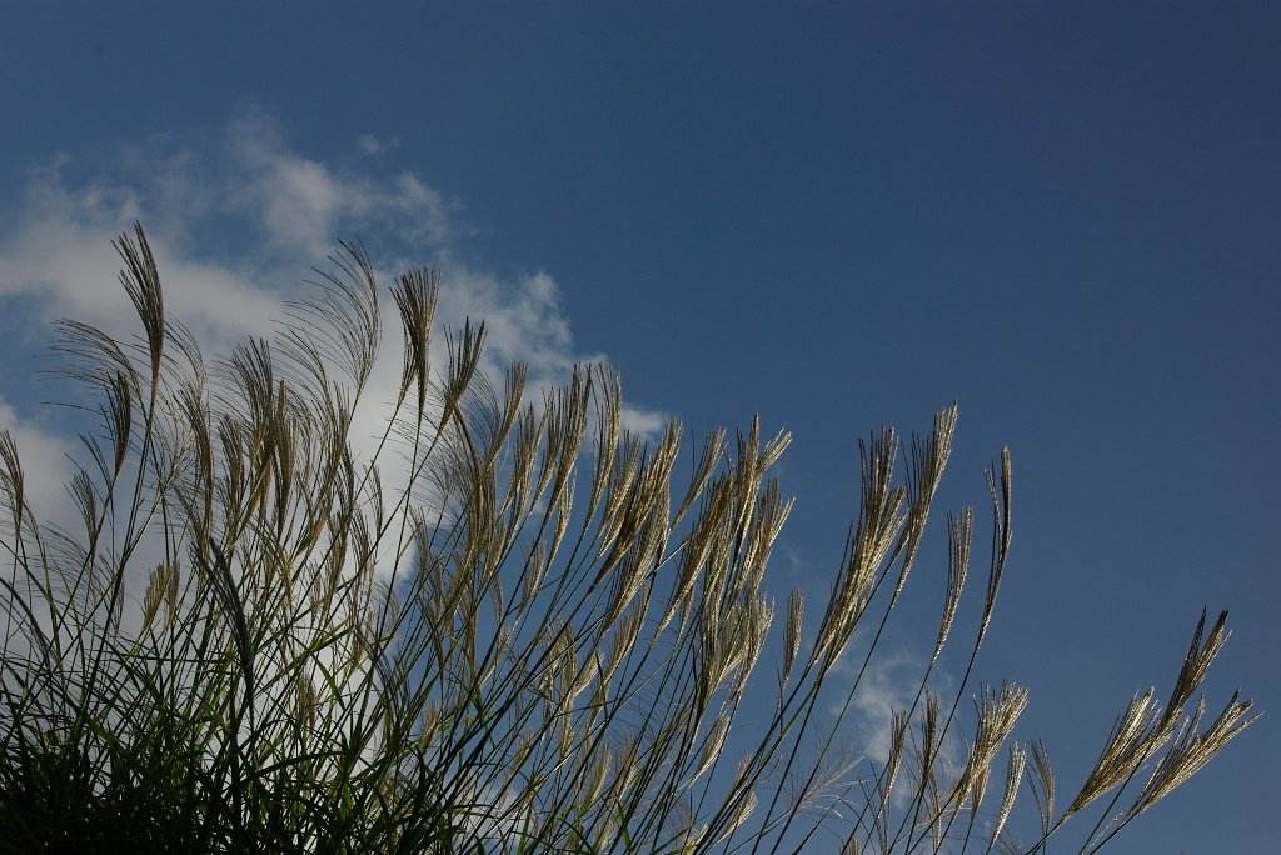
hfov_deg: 42.3
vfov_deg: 29.0
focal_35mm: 46
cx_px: 640
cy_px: 428
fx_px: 1655
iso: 200
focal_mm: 31
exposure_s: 1/750
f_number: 8
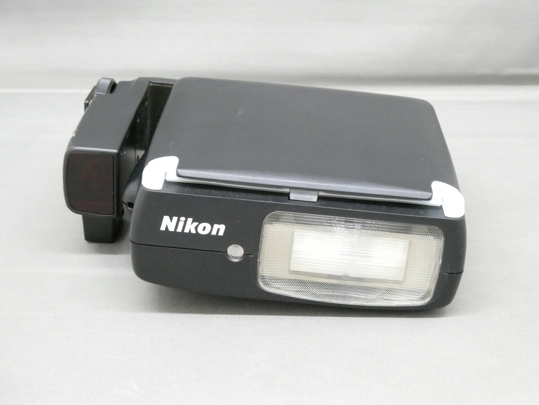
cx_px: 270
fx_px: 841
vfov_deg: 27.0
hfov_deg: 35.5
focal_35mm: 54
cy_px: 202
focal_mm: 9.6
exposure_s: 1/20
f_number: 5.6
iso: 1600
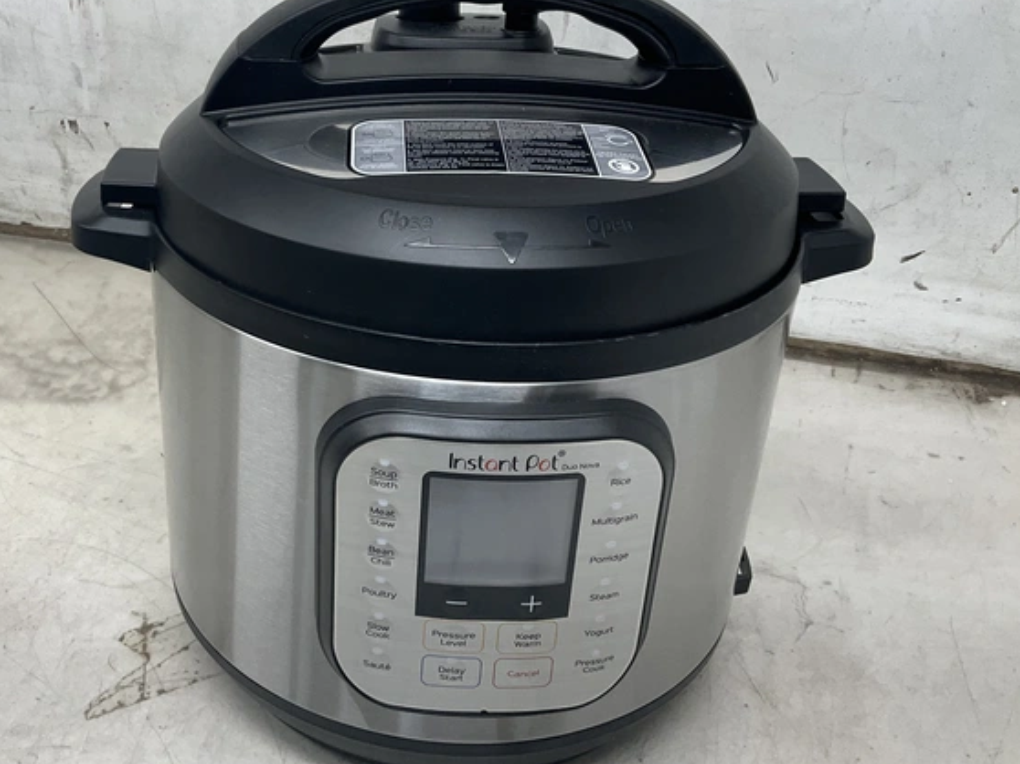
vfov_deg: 36.8
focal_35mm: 39
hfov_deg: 47.6
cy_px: 341
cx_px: 402
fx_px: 1149
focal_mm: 3
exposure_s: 1/120
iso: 50
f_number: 1.8
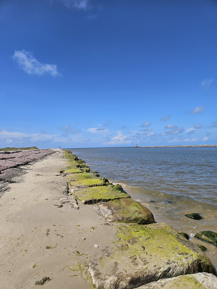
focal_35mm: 23
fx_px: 192
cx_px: 108
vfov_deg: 73.9
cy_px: 144
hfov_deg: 58.9
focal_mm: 5.4
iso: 25
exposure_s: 1/3001
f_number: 1.8
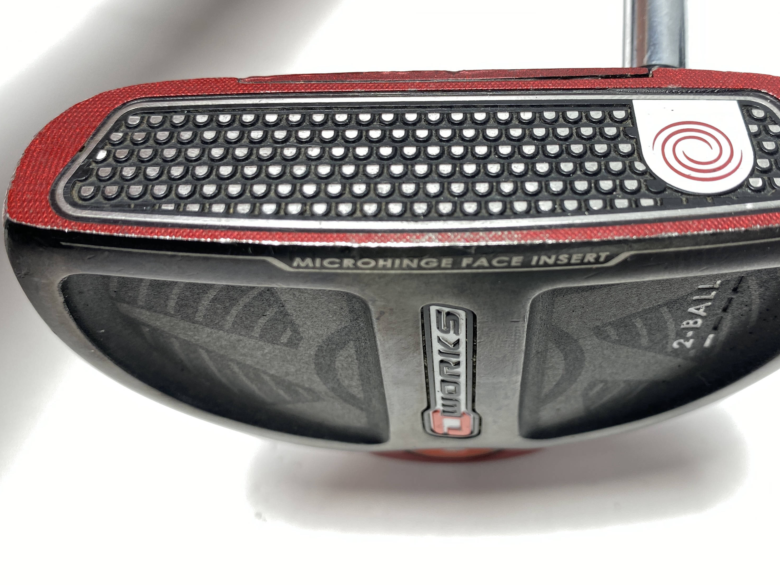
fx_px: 766
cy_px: 284
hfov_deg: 53.4
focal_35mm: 34
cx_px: 481
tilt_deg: -66.4
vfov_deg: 41.8
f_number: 1.8
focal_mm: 4.25
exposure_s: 1/120
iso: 40
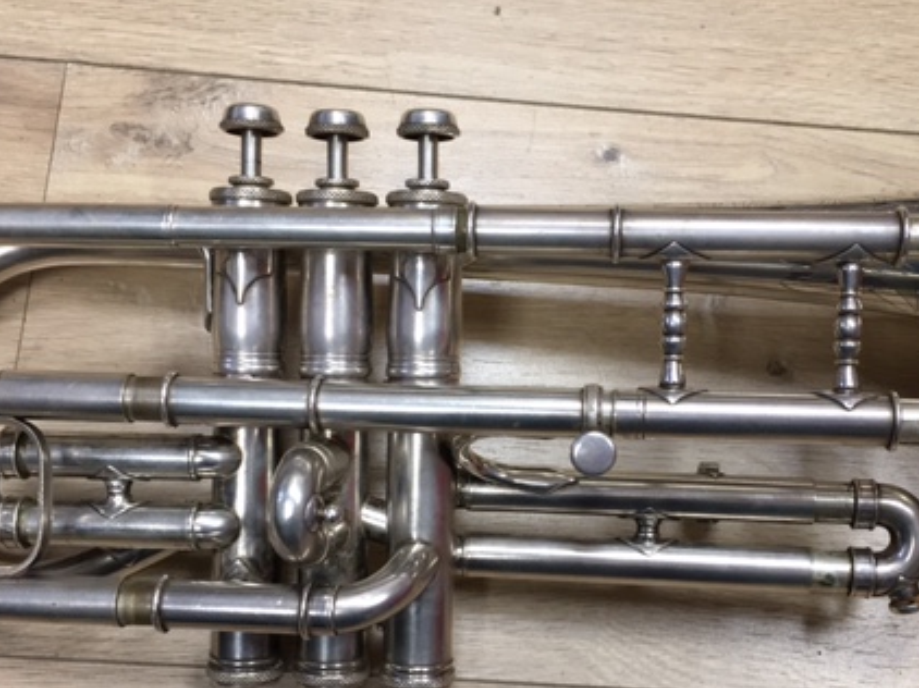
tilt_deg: -74.5
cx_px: 534
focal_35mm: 44
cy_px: 414
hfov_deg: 42.8
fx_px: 1167
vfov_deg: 32.7
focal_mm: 4.15
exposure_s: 1/33
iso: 100
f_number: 2.2
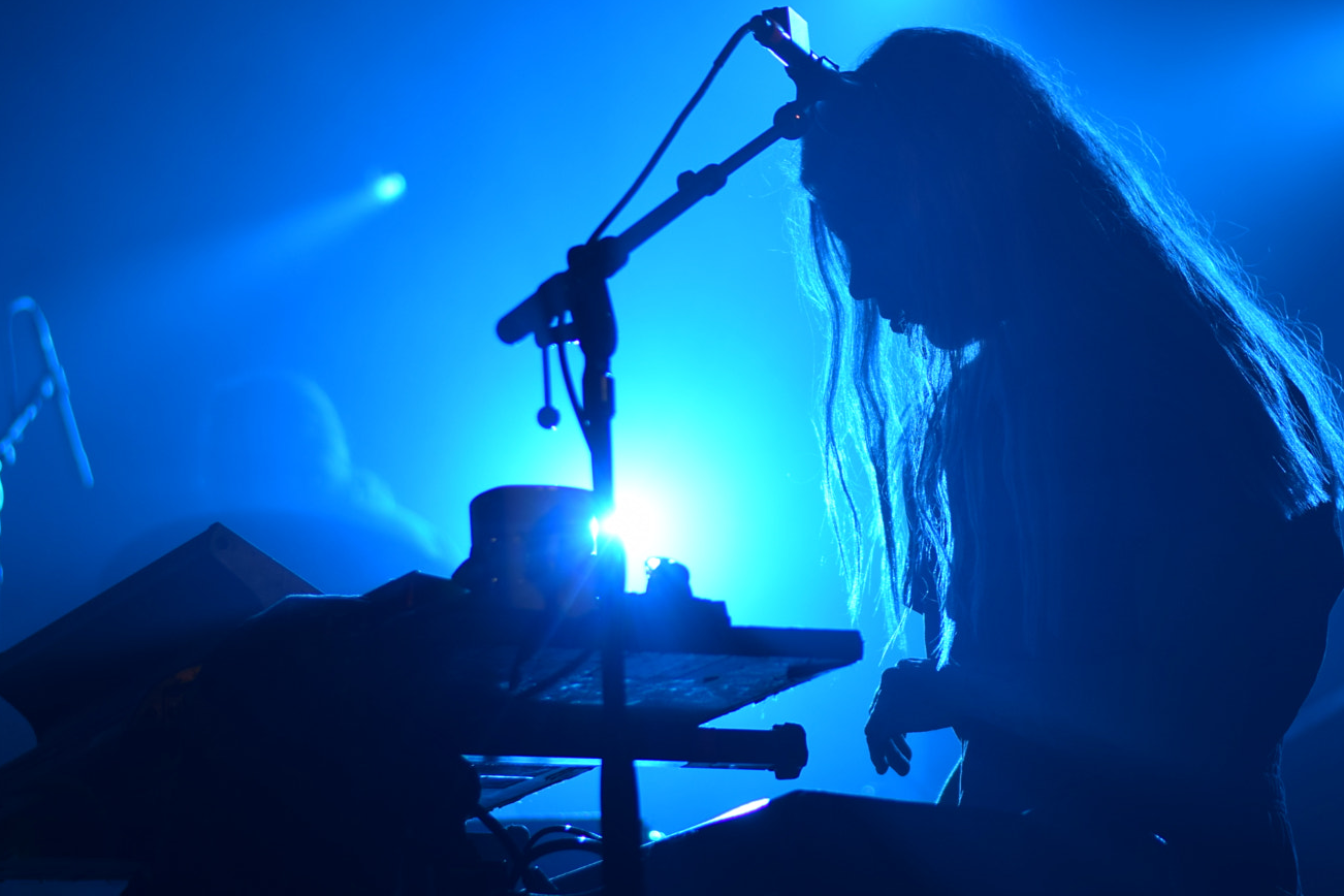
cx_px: 987
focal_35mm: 118
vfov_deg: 11.6
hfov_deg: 17.3
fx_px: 4405
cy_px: 370
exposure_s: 1/320
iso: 100
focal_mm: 50
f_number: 2.2
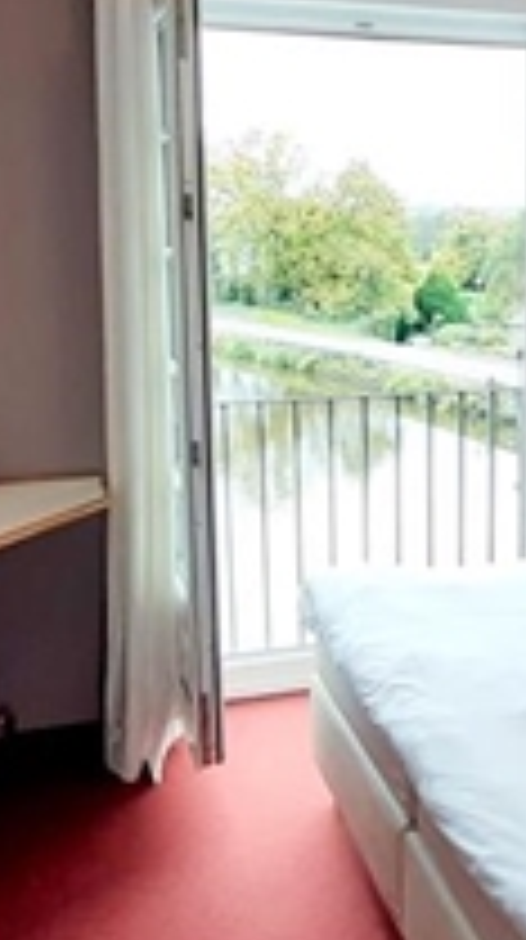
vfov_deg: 47.3
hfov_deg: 26.9
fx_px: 1070
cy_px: 412
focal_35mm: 43
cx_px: 452
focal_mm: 1.42
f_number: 2.2
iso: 40
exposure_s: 1/50
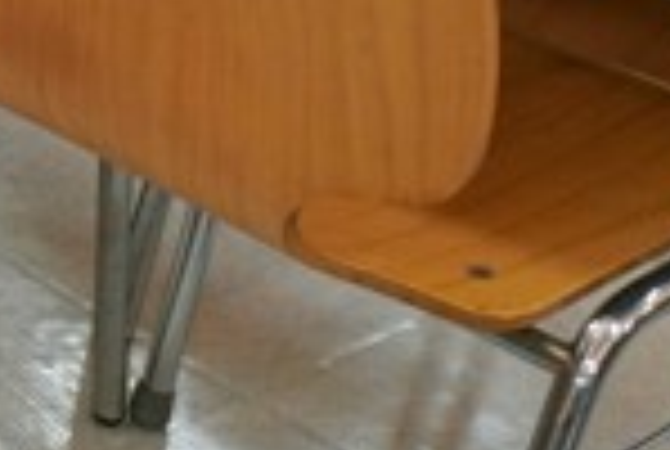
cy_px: -634
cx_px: -1129
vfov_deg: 6.2
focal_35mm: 211
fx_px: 3935
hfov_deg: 8.6
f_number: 4
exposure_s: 1/160
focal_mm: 35
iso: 1250
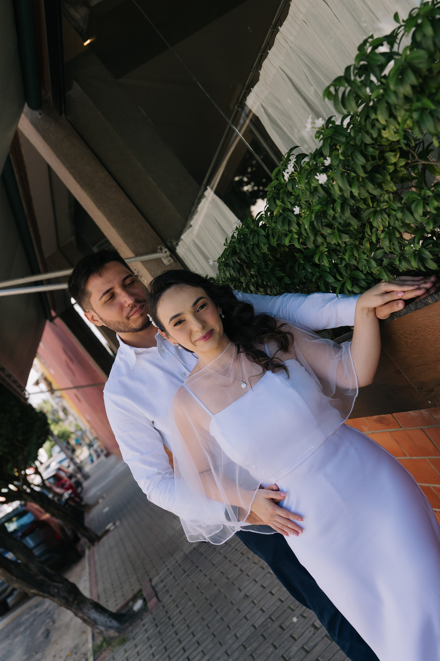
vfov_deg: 50.7
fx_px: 697
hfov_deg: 35.1
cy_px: 330
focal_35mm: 38
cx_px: 220
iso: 640
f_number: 3.5
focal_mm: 37
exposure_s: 1/1000
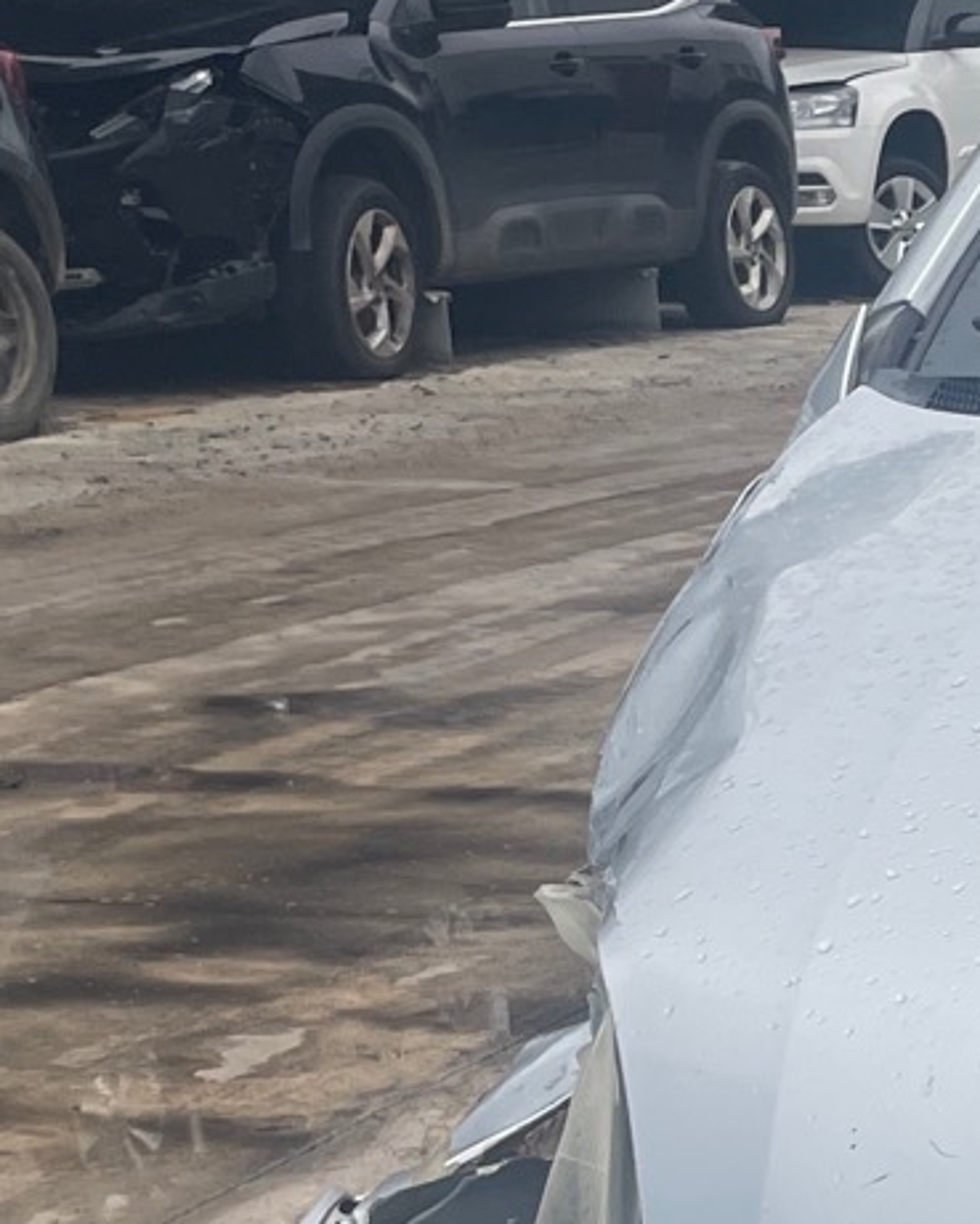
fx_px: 3588
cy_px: 1208
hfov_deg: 13.6
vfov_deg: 18.9
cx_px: 1875
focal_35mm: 99
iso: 32
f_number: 1.6
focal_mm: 4.2
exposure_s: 1/1595
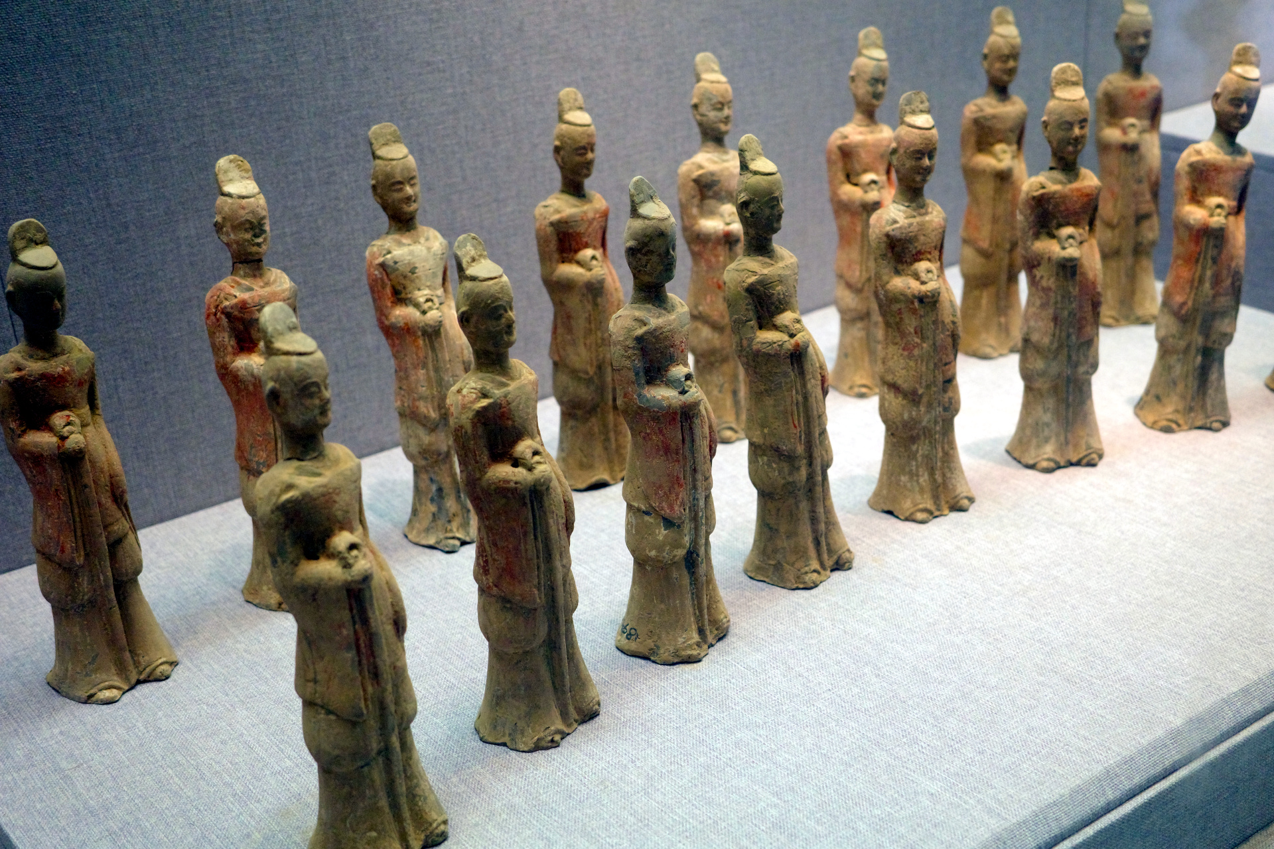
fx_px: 1415
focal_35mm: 40
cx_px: 637
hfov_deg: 48.5
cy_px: 424
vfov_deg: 33.4
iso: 2500
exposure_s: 1/40
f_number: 2.8
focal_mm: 26
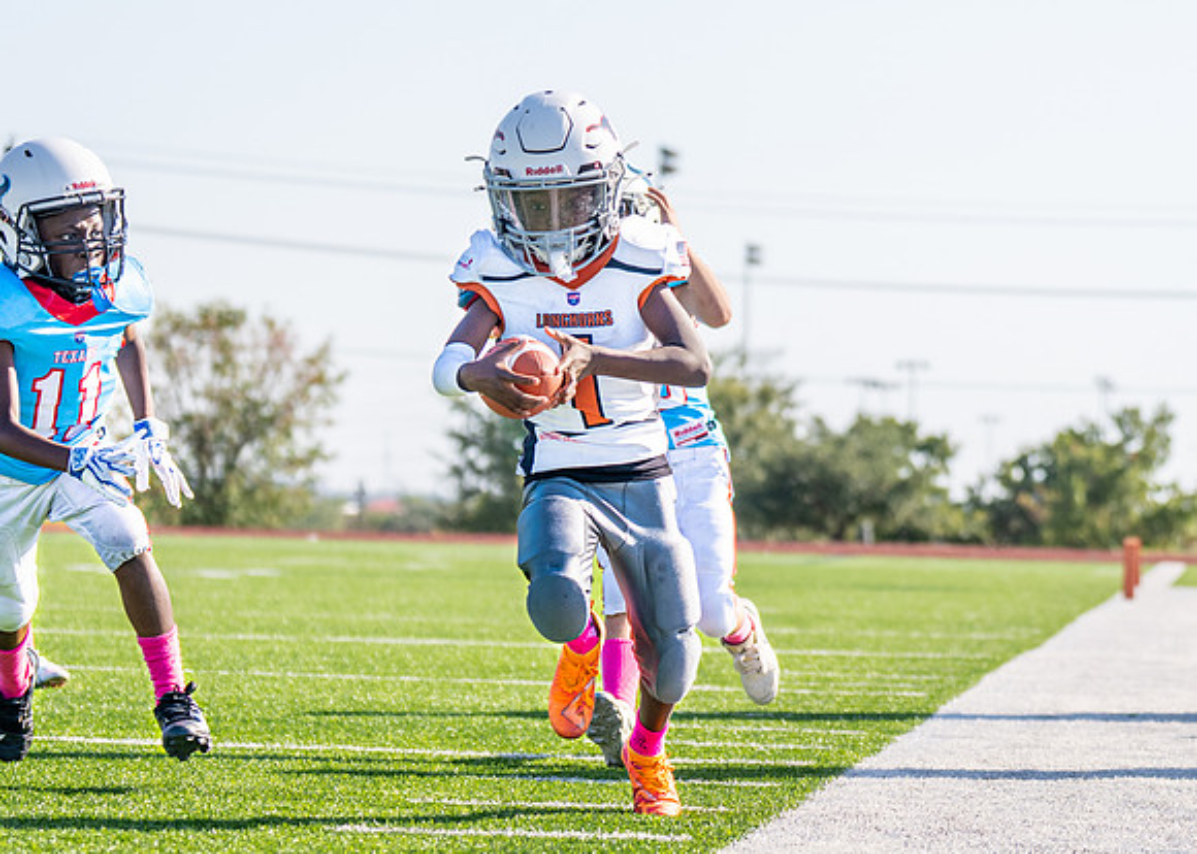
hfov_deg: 13.6
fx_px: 5033
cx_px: 730
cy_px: 403
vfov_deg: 9.7
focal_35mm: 148
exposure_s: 1/1600
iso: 100
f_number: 2.8
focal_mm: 70
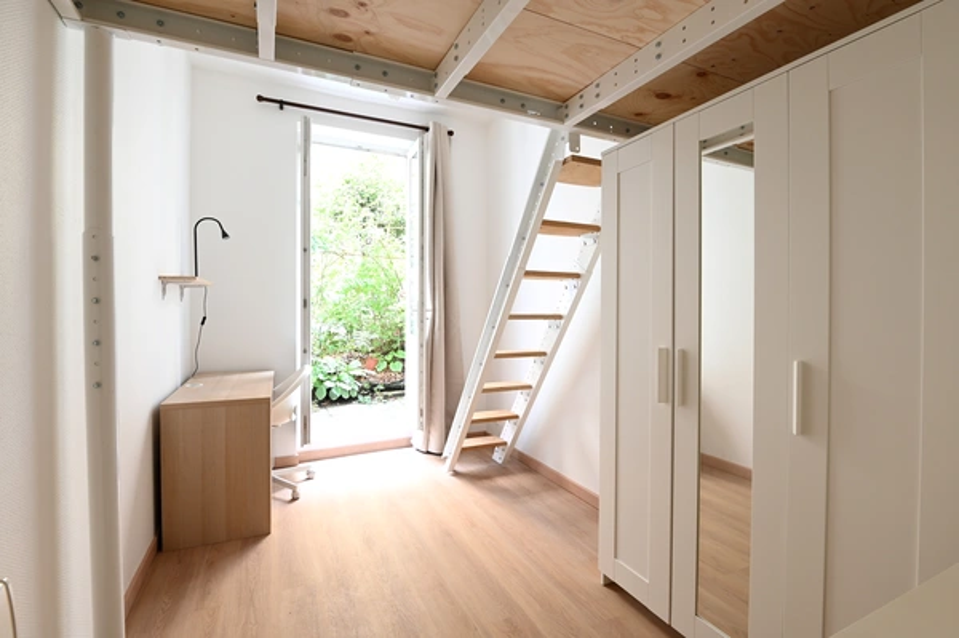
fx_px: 426
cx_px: 480
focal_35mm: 16
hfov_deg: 96.8
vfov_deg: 73.6
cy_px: 319
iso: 200
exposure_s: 1/1.3
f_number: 11
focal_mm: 16
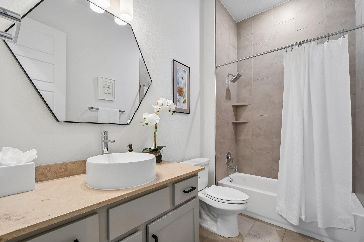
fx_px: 152
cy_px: 121
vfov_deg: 77.3
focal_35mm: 15
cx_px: 182
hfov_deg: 100.4
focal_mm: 10
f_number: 8
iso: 400
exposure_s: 1/15
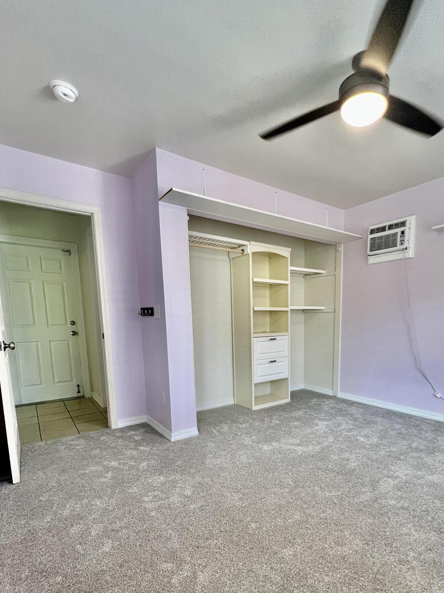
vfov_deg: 89.6
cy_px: 363
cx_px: 270
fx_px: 291
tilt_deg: -8.2
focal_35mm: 17
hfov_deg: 73.8
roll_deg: +0.6
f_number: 1.8
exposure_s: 1/120
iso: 160
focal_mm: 1.57
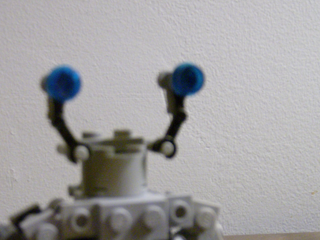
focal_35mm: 73
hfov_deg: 26.6
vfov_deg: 19.7
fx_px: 675
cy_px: 232
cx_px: 117
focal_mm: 6
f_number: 2.8
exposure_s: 1/21.9
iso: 200
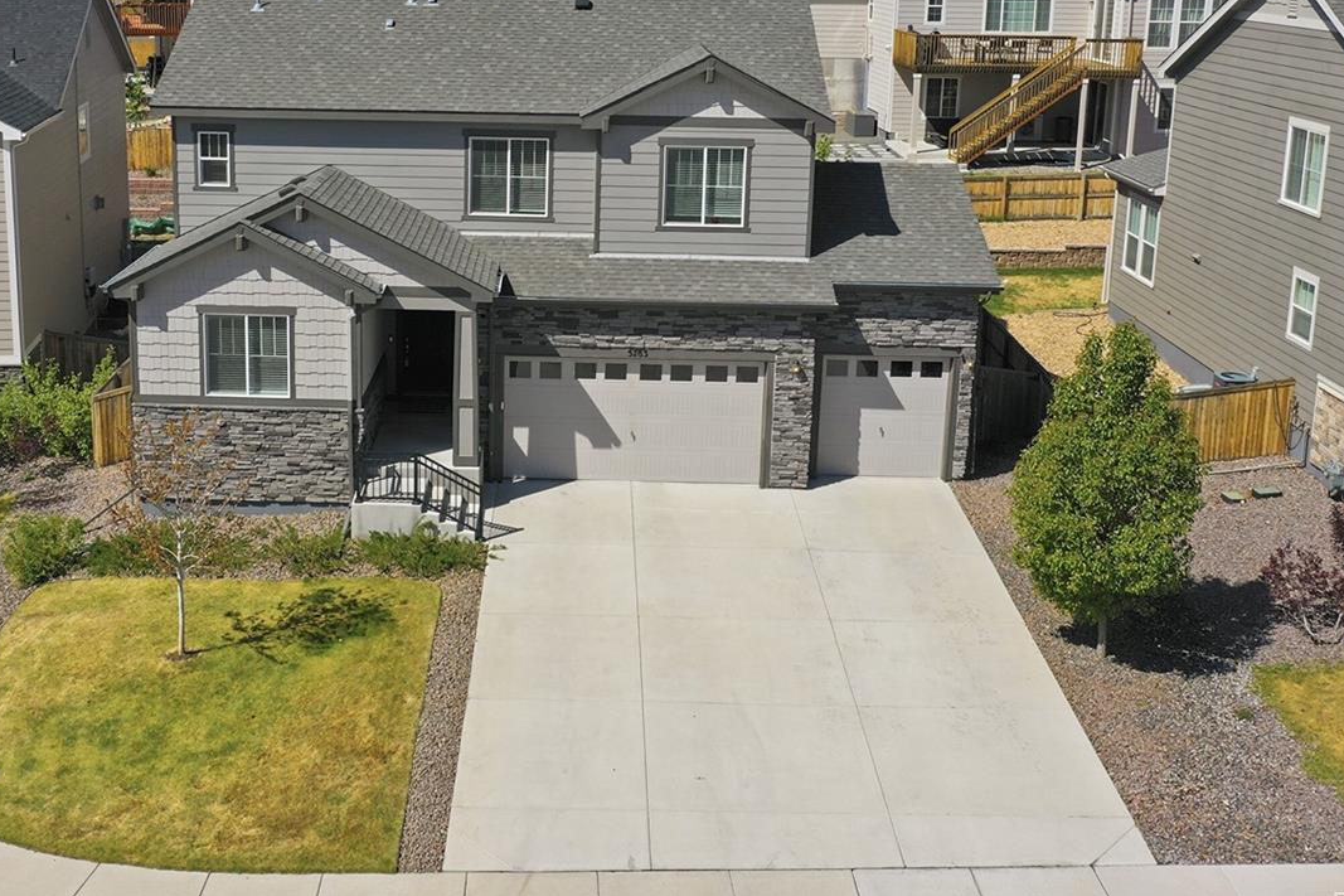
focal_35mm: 42
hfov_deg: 46.1
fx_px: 1568
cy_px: 261
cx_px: 529
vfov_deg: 31.5
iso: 100
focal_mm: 10.3
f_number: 6.3
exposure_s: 1/800
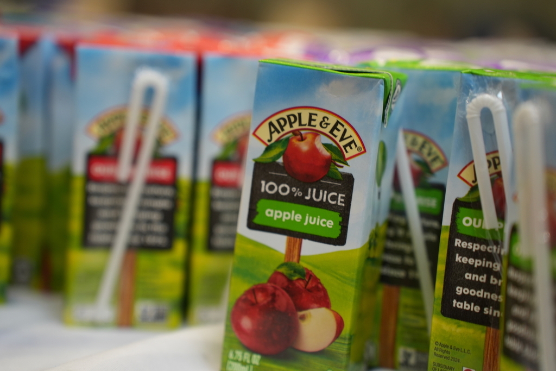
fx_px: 1158
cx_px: 278
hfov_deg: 27.0
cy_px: 186
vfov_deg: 18.2
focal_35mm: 75
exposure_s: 1/80
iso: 800
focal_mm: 75
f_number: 3.2
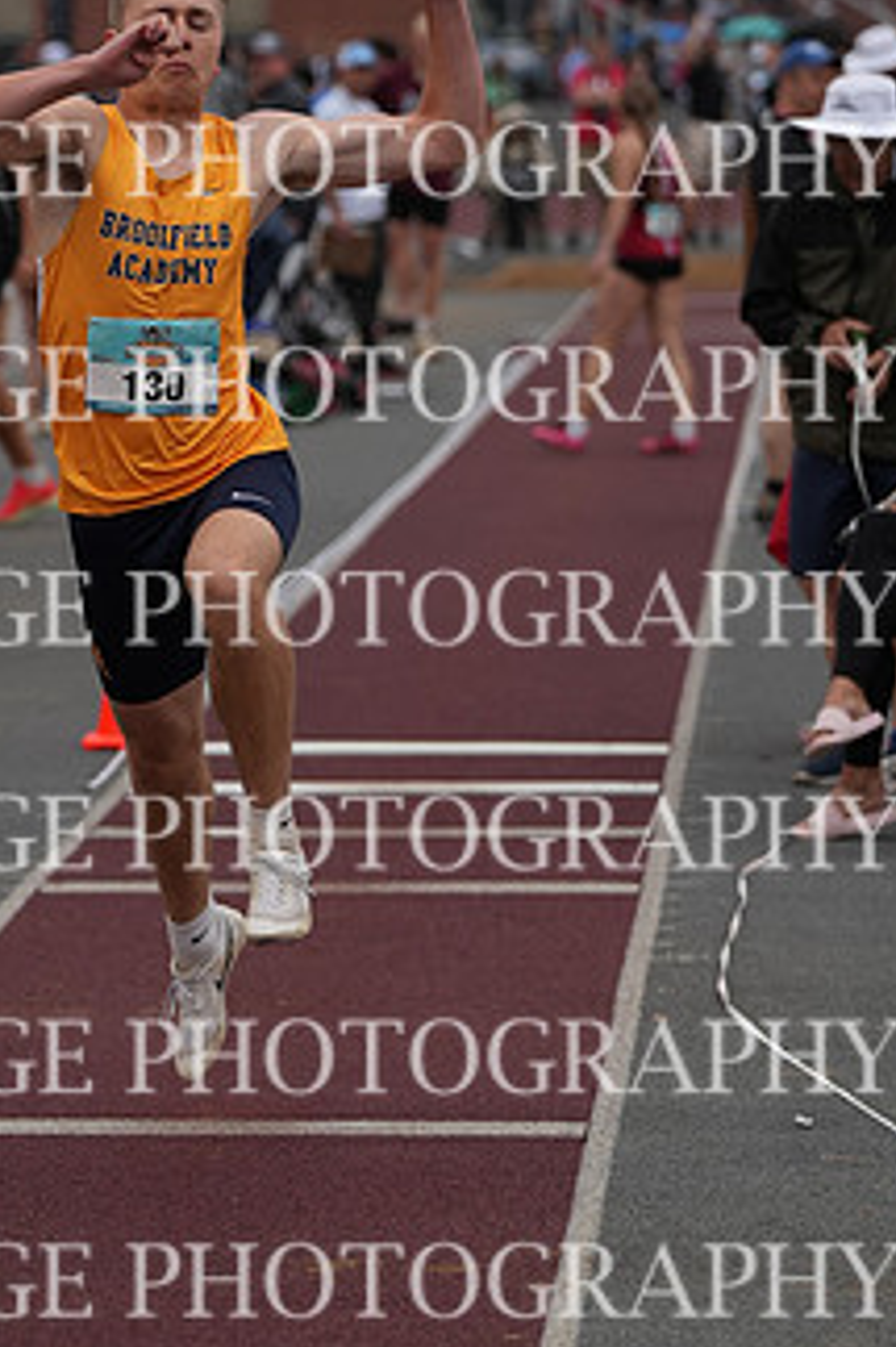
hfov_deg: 5.5
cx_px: 98
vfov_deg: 8.3
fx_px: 9268
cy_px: 496
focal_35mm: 248
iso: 800
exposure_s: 1/2500
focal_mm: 138
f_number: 4
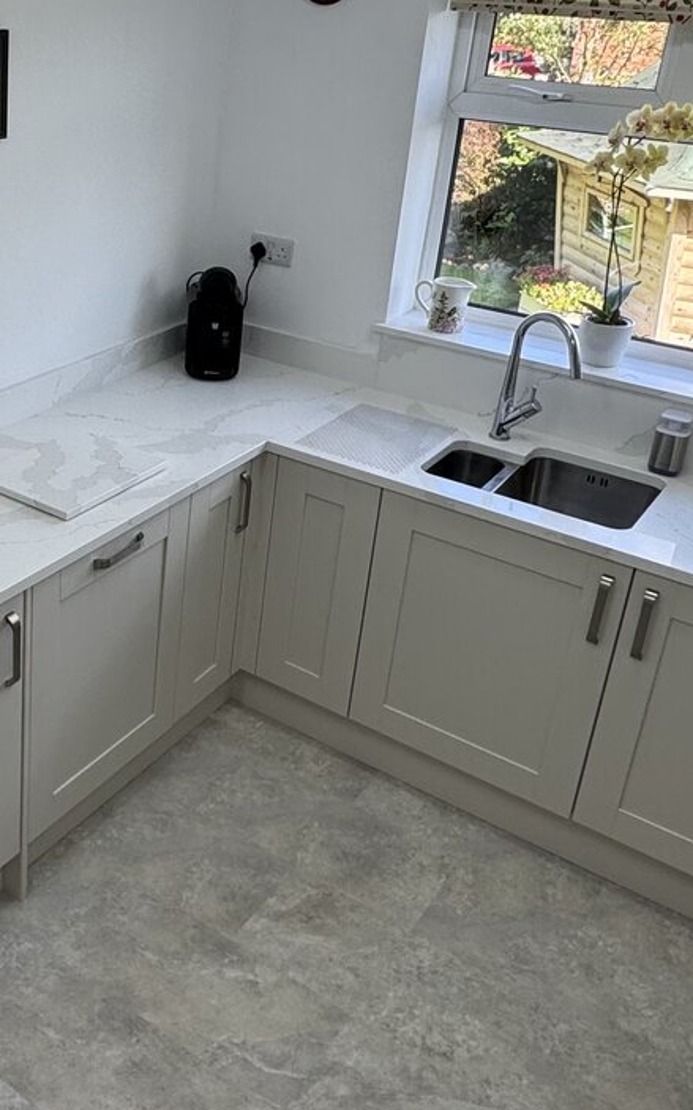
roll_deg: -1.5
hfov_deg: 31.8
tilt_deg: -22.4
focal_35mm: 38
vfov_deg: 51.1
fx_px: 1149
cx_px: 57
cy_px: 429
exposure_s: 1/147
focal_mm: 2.22
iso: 40
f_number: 2.2
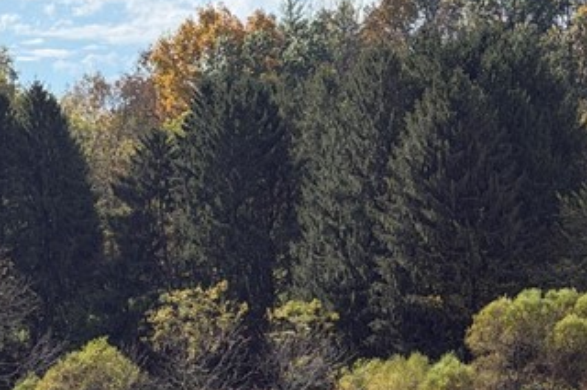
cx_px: 196
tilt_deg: -4.3
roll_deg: +1.9
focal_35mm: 160
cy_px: 500
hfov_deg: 12.8
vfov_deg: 8.5
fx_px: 2607
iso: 100
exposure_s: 1/3378
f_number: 1.78
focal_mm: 6.76
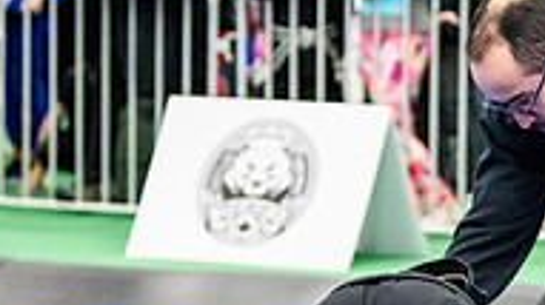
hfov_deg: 9.6
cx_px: 542
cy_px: 335
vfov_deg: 5.4
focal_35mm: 223
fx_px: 3219
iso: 6400
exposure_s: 1/500
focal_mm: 70
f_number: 2.8
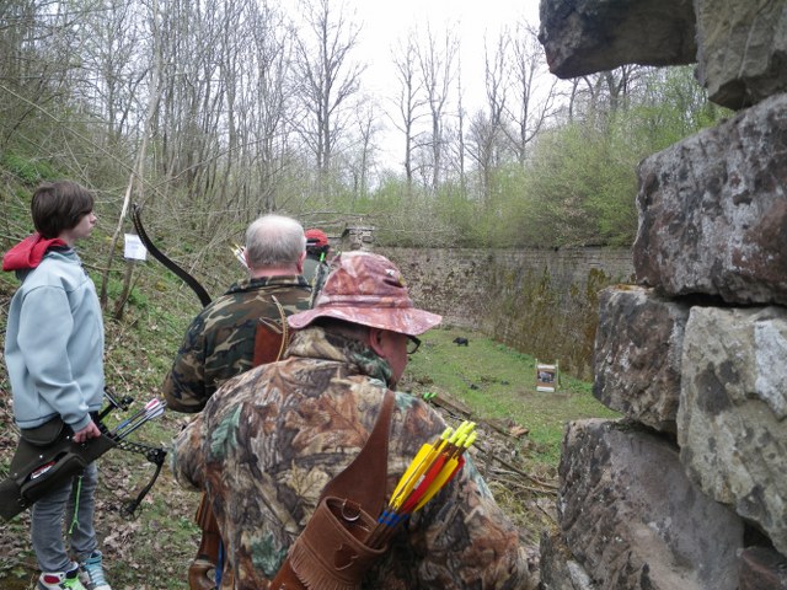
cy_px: 295
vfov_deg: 49.7
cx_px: 394
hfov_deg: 63.4
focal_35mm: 28
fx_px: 637
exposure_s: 1/160
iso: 64
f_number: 3.5
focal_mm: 5
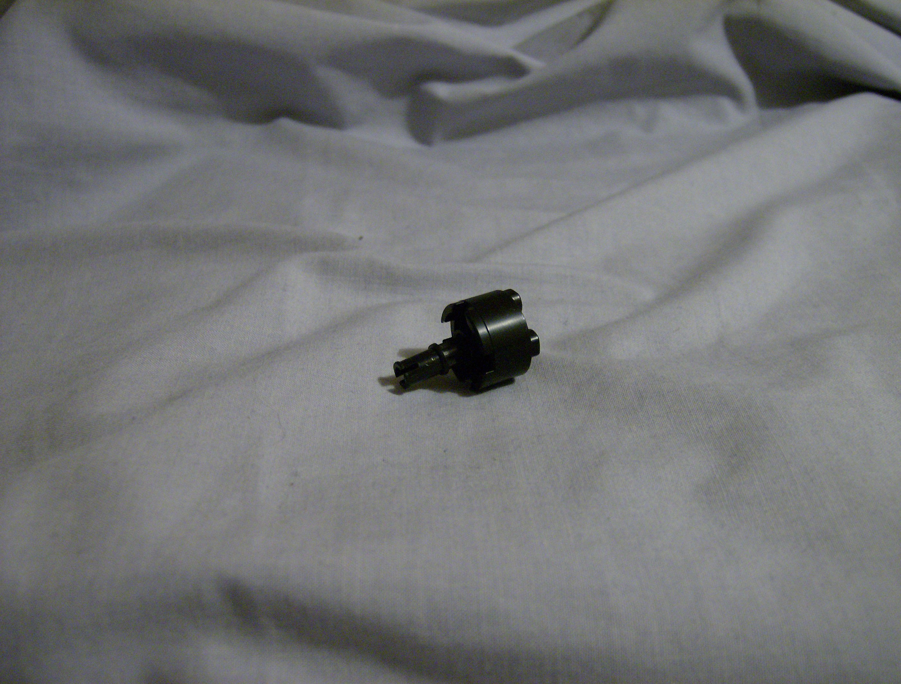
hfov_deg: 48.8
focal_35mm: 38
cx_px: 450
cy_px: 342
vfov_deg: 38.0
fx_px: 994
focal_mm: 6.4
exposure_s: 1/14.5
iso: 200
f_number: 2.9
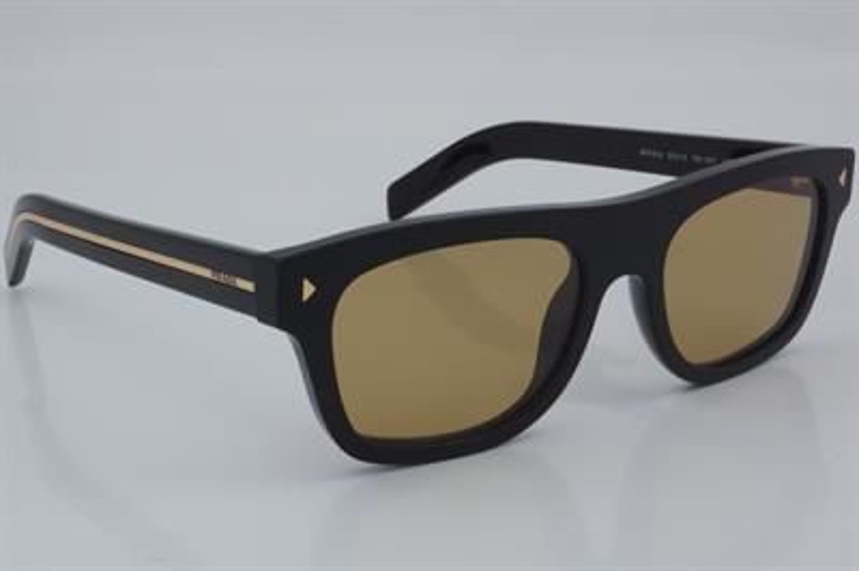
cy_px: 286
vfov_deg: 18.2
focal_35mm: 75
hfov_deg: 27.0
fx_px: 1788
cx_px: 430
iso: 100
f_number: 32
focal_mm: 50
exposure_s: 1/4
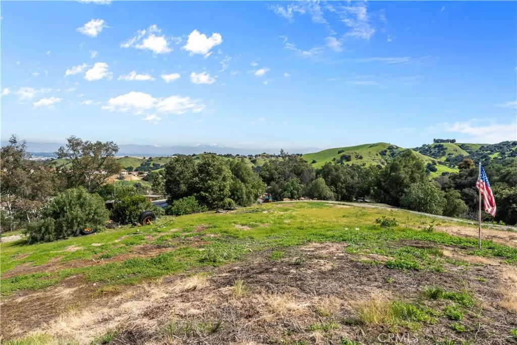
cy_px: 172
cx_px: 258
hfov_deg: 84.0
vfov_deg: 61.9
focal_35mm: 20
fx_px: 287
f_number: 9
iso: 400
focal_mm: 20
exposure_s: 1/1250
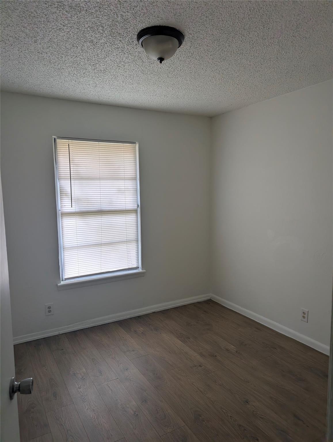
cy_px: 221
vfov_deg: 71.5
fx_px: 307
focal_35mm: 24
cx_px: 166
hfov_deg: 56.9
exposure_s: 1/115
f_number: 1.68
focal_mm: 6.9
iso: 75
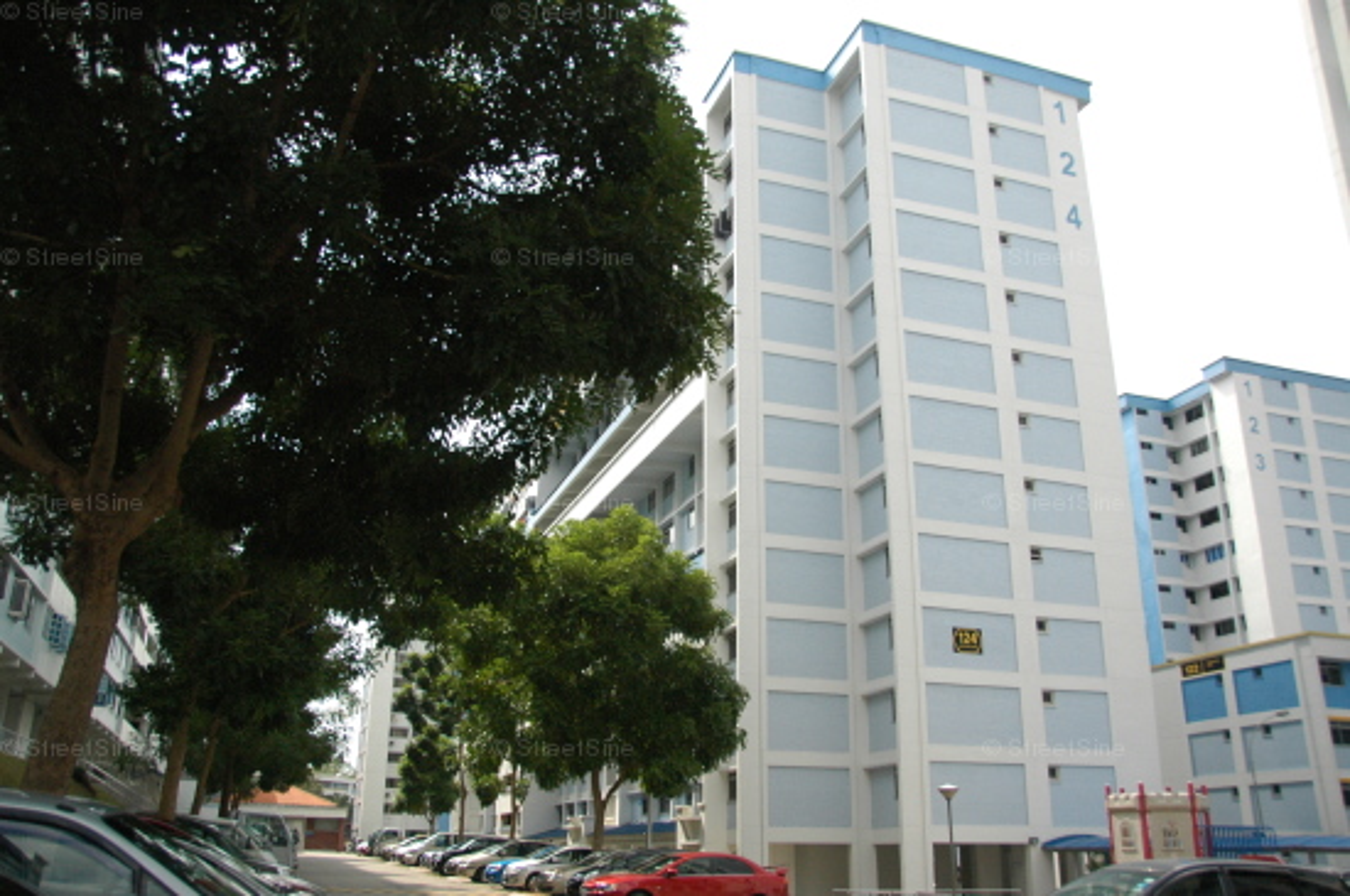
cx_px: 675
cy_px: 448
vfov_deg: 43.5
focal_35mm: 30
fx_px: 1123
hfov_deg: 62.0
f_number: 4
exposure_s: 1/2500
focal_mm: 20
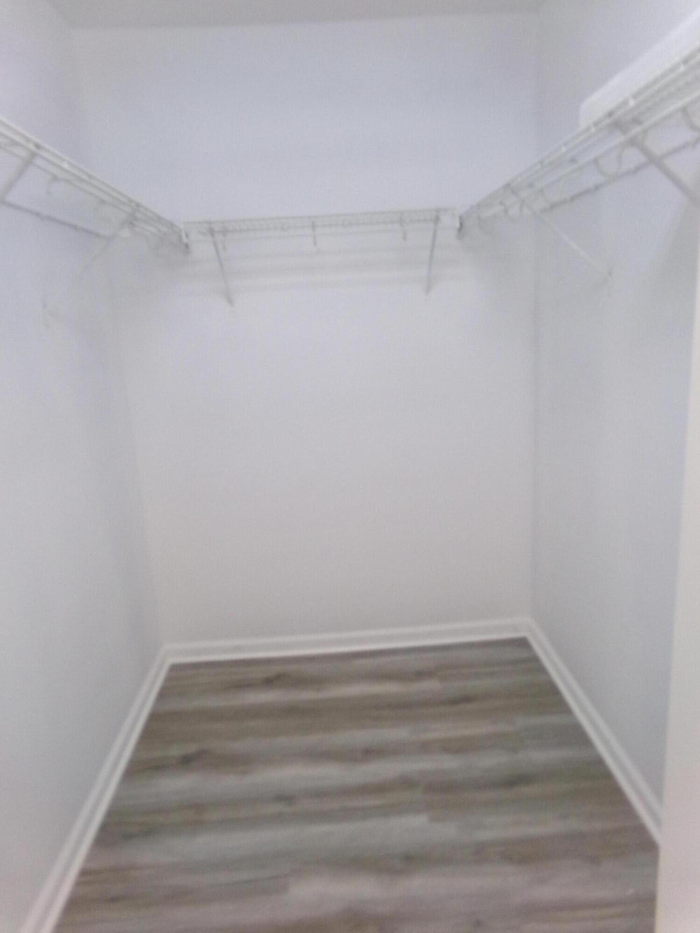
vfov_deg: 71.6
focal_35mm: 24
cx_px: 350
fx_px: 647
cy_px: 466
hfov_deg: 56.8
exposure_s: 1/17
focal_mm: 4.3
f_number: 3.7
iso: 512
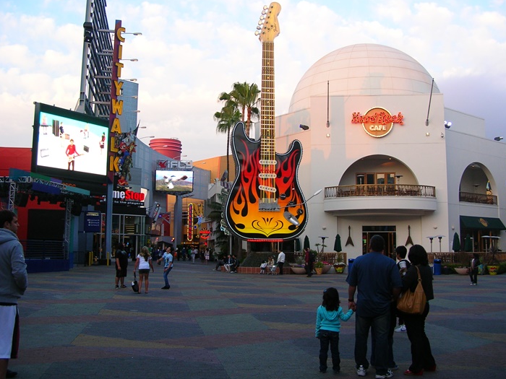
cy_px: 187
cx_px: 254
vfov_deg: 38.7
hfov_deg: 50.1
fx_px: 541
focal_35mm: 37
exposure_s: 1/86.8
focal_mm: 6
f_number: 2.7
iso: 50
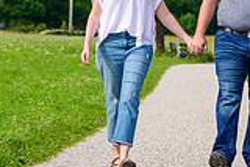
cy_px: -61
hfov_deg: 8.1
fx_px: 1758
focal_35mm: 253
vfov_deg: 5.4
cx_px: 172
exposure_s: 1/1000
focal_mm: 70
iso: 125
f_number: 4
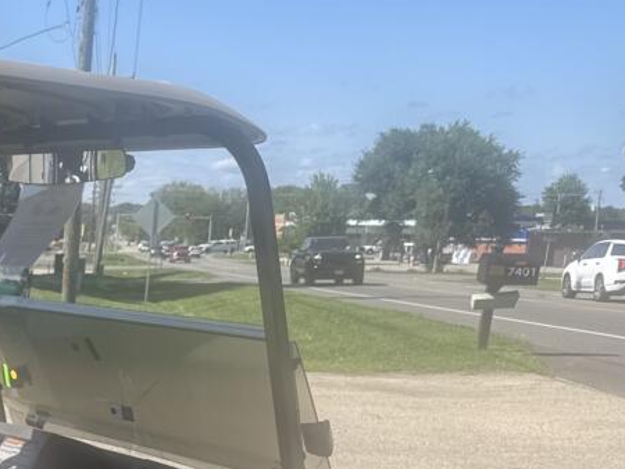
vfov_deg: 22.2
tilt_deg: -11.2
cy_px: 448
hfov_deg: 25.6
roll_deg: +0.0
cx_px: -204
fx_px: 1156
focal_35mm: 64
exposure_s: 1/2833
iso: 80
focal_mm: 6.76
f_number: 1.78
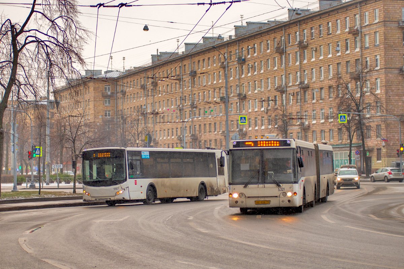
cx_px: 202
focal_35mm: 80
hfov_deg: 25.4
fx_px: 898
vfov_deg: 17.1
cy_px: 134
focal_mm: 80
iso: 400
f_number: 3.5
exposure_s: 1/400
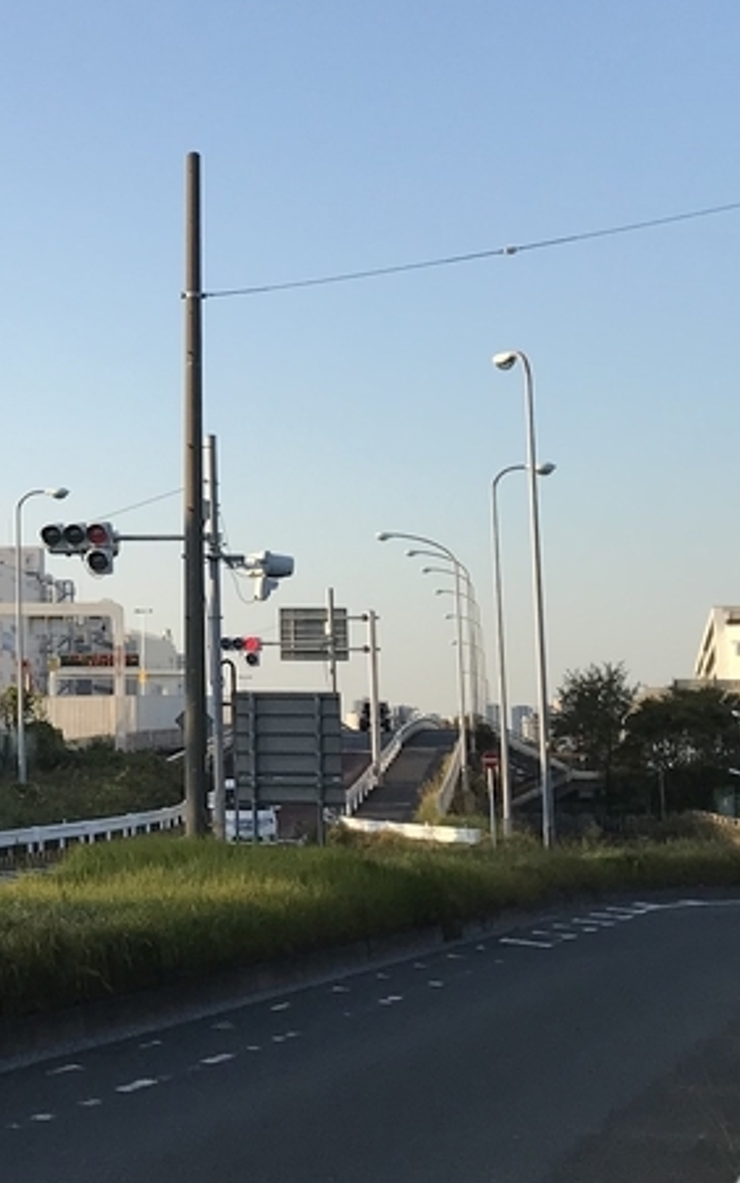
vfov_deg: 25.7
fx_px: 2548
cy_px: 260
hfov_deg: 15.8
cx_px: -165
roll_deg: -0.8
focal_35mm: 79
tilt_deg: +12.8
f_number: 1.8
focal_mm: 3.99
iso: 20
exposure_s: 1/1520
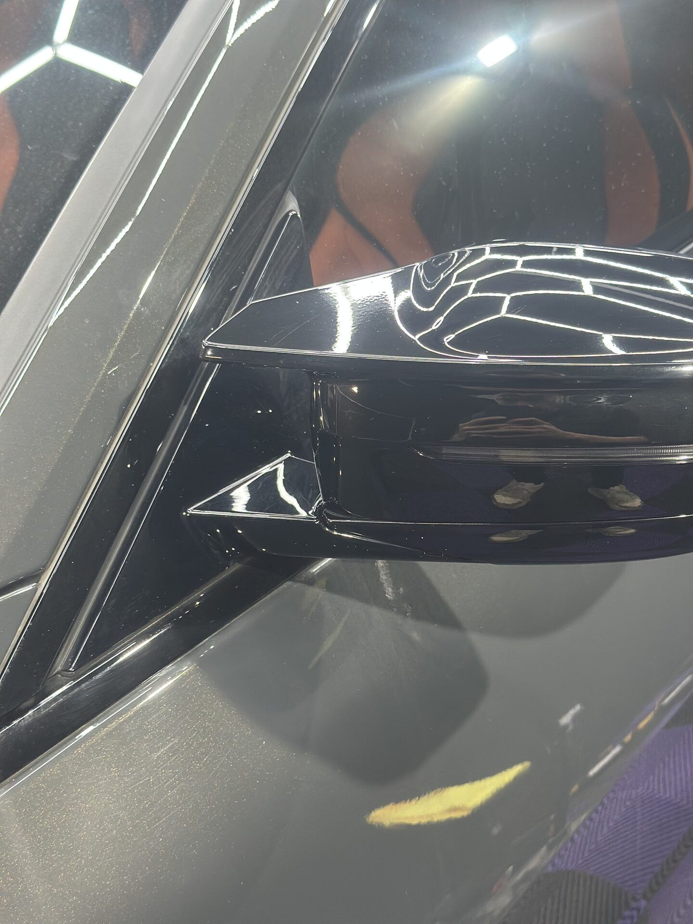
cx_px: 346
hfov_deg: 30.3
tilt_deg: -25.3
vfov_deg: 39.7
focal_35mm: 48
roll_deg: -1.8
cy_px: 462
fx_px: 1281
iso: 250
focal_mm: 6.86
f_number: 1.78
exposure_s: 1/50
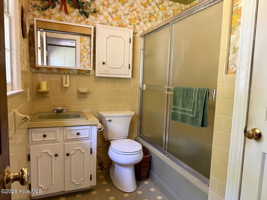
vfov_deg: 56.8
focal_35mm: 24
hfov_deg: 71.6
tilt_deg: -6.0
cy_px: 100
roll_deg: -1.3
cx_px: 134
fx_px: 185
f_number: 1.78
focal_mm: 6.76
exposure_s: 1/106
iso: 200
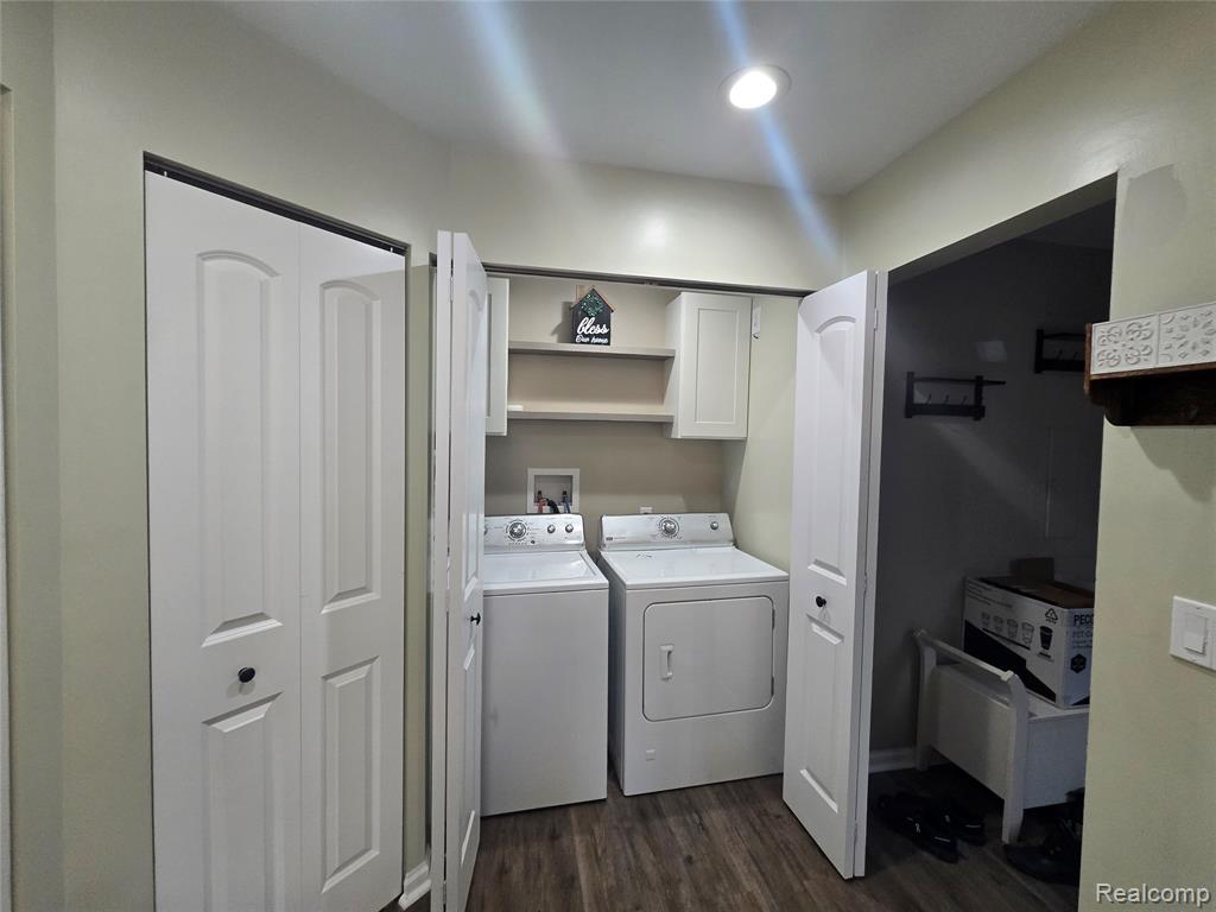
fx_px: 457
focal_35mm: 13
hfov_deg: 106.2
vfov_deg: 89.9
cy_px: 456
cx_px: 608
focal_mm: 2.2
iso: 250
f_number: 2.2
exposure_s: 1/60
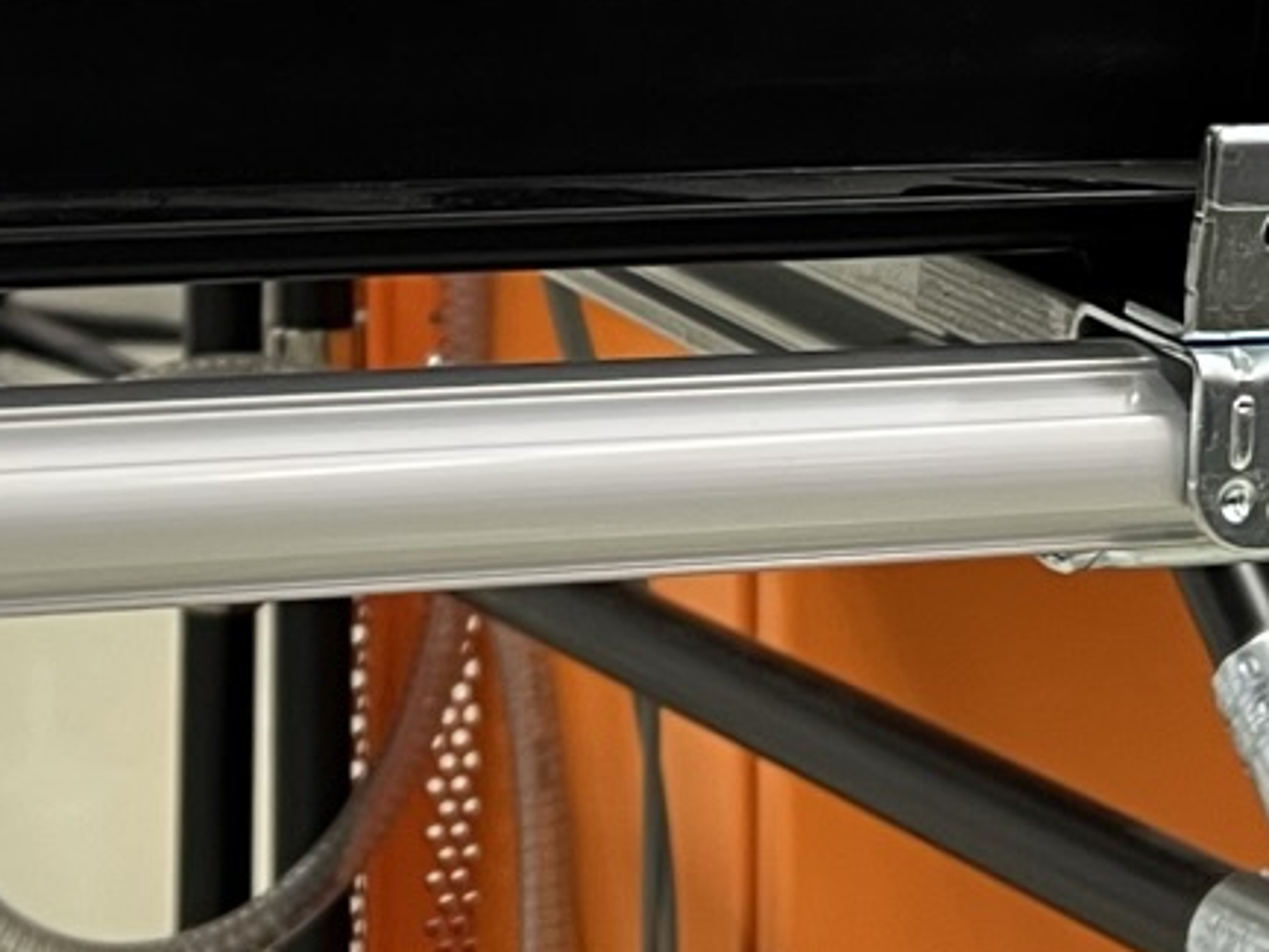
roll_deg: +0.1
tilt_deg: -2.5
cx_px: 126
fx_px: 4510
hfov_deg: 15.8
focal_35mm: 123
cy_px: -252
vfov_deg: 11.8
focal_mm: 5.1
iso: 100
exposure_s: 1/50
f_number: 1.6
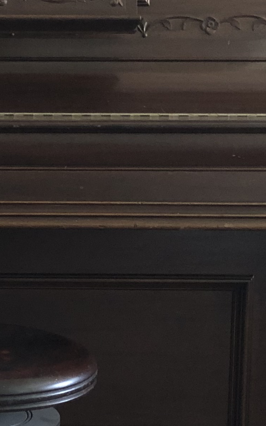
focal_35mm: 100
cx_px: -47
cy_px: 247
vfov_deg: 20.8
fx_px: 1160
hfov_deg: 12.8
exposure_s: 1/4
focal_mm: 3.99
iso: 125
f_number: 1.8
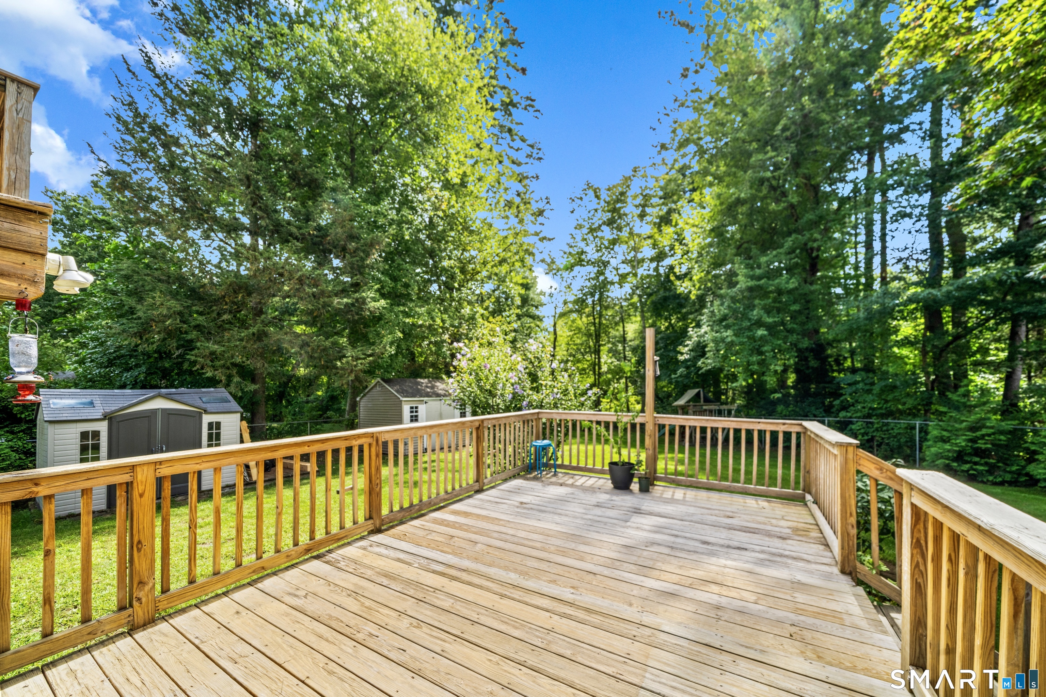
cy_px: 348
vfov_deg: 90.0
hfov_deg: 112.6
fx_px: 349
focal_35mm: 12
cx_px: 523
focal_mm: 12
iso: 320
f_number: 9
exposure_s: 1/100
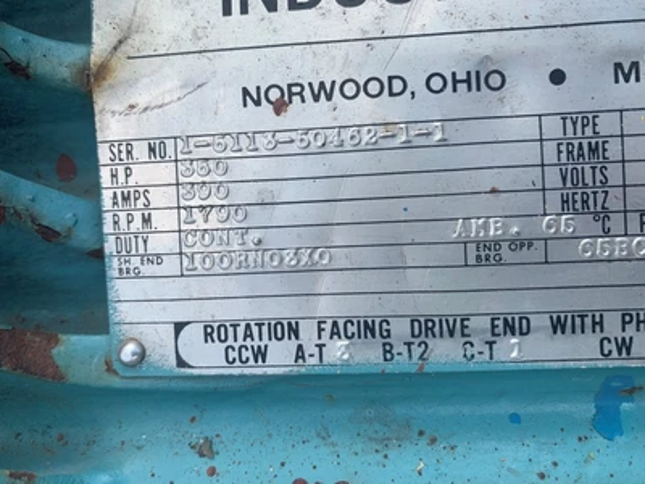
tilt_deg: -57.2
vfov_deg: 53.1
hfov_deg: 67.3
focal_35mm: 26
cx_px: 322
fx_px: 484
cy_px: 242
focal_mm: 4.25
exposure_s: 1/510
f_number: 1.8
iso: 25
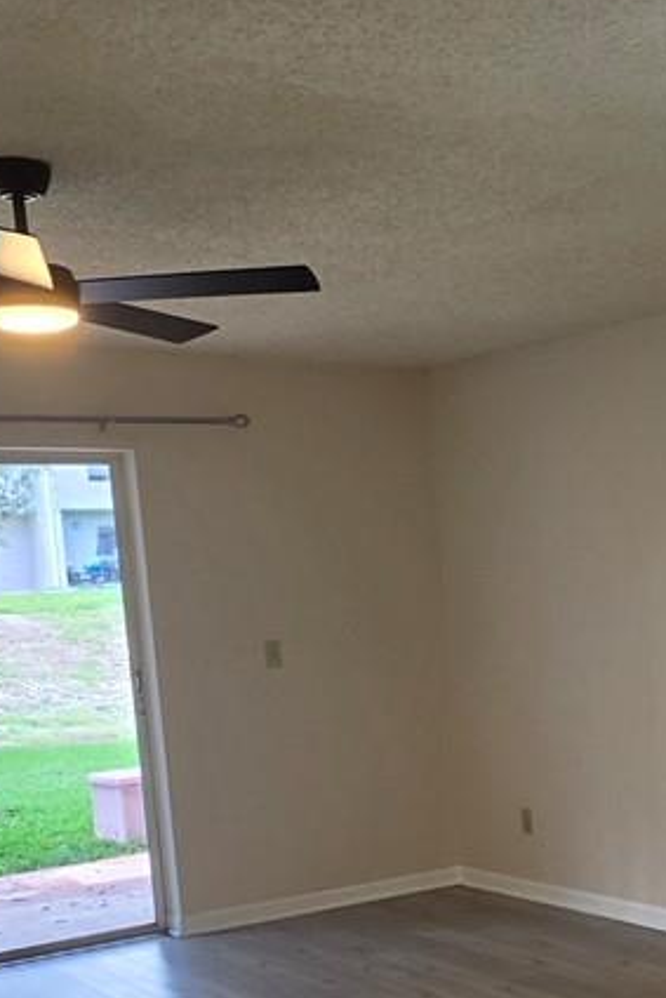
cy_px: 810
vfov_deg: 37.4
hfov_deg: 24.8
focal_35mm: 51
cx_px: 718
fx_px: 1414
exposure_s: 1/120
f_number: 1.9
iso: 100
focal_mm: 2.2
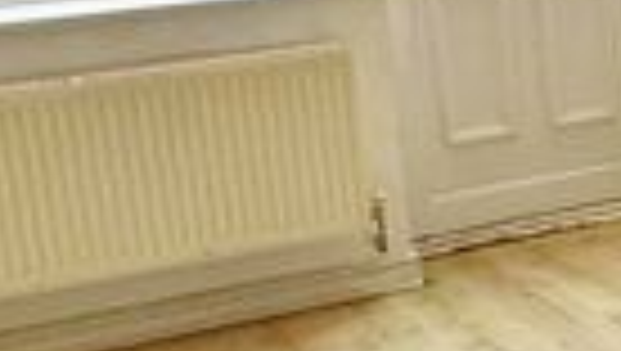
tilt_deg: -15.4
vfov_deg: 10.8
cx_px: 927
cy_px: 220
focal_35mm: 113
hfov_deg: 17.1
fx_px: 1863
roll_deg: +1.2
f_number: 2.2
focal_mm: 2.22
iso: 100
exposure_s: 1/99
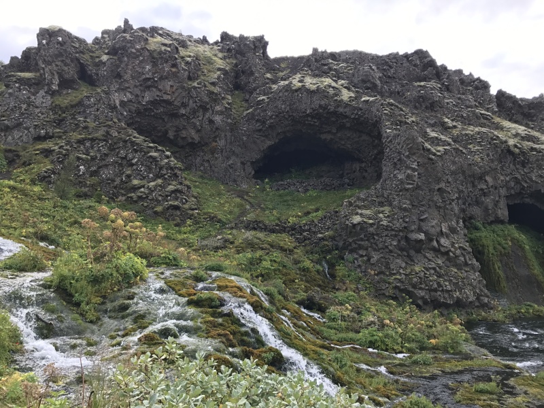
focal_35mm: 28
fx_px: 440
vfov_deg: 49.7
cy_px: 204
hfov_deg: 63.4
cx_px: 272
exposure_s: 1/481
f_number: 1.8
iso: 20
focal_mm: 3.99
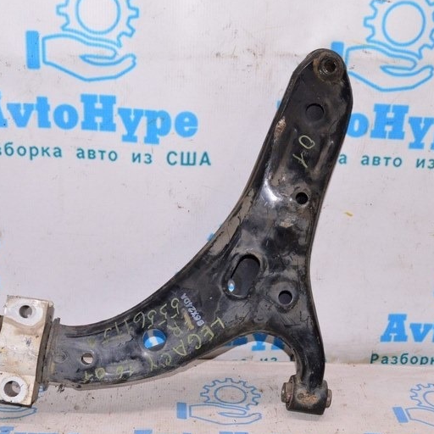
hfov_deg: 30.6
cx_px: 211
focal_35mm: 56
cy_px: 272
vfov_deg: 30.4
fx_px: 794
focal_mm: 22
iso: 1600
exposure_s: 1/200
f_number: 8
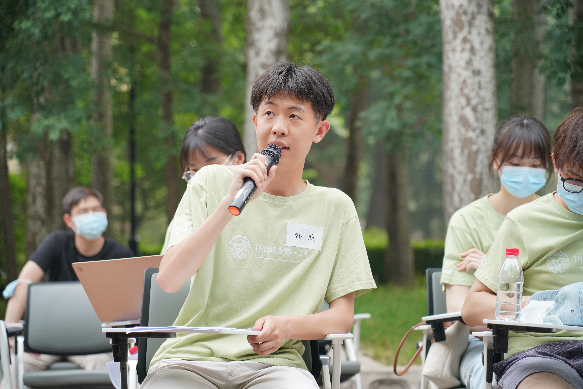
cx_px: 292
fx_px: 1701
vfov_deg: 13.0
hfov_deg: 19.5
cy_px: 194
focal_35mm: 105
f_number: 4
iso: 1000
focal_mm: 105
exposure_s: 1/1600
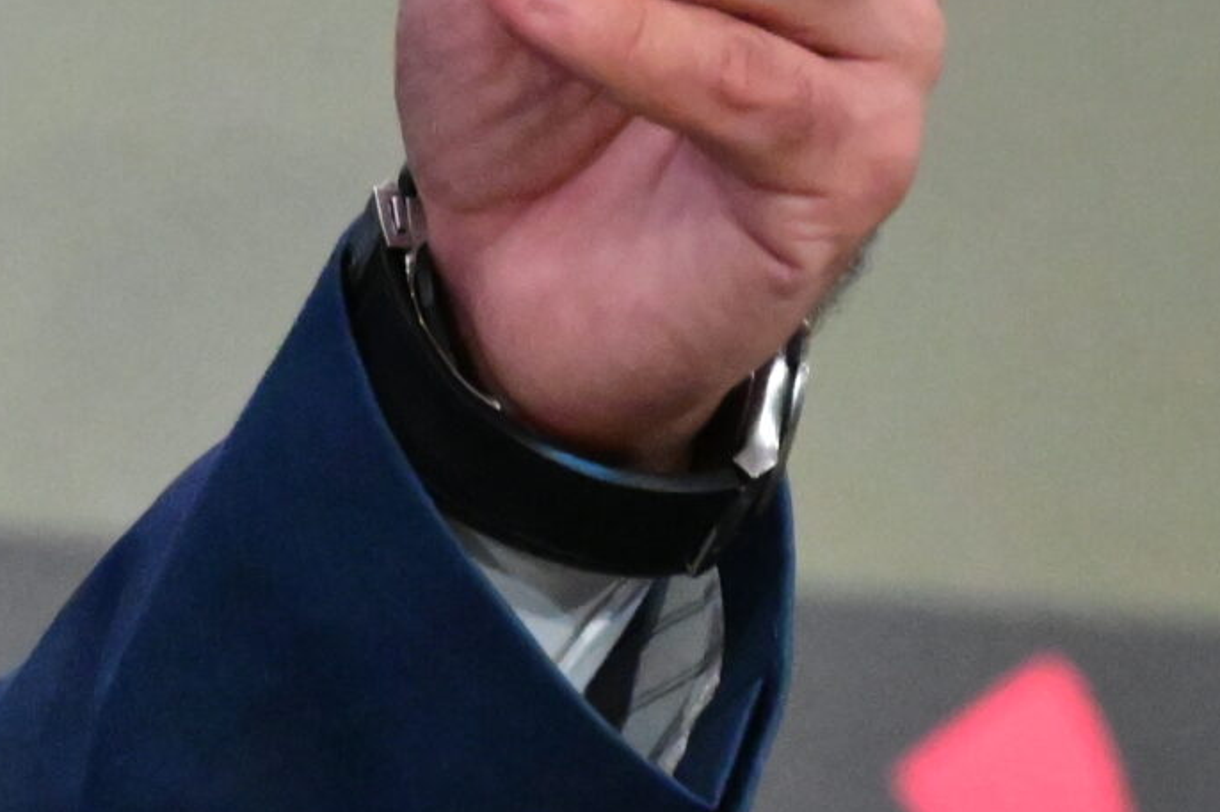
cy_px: -692
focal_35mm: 1120
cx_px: -788
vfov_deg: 1.2
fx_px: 37944
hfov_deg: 1.8
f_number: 4.5
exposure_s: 1/500
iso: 10000
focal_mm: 200
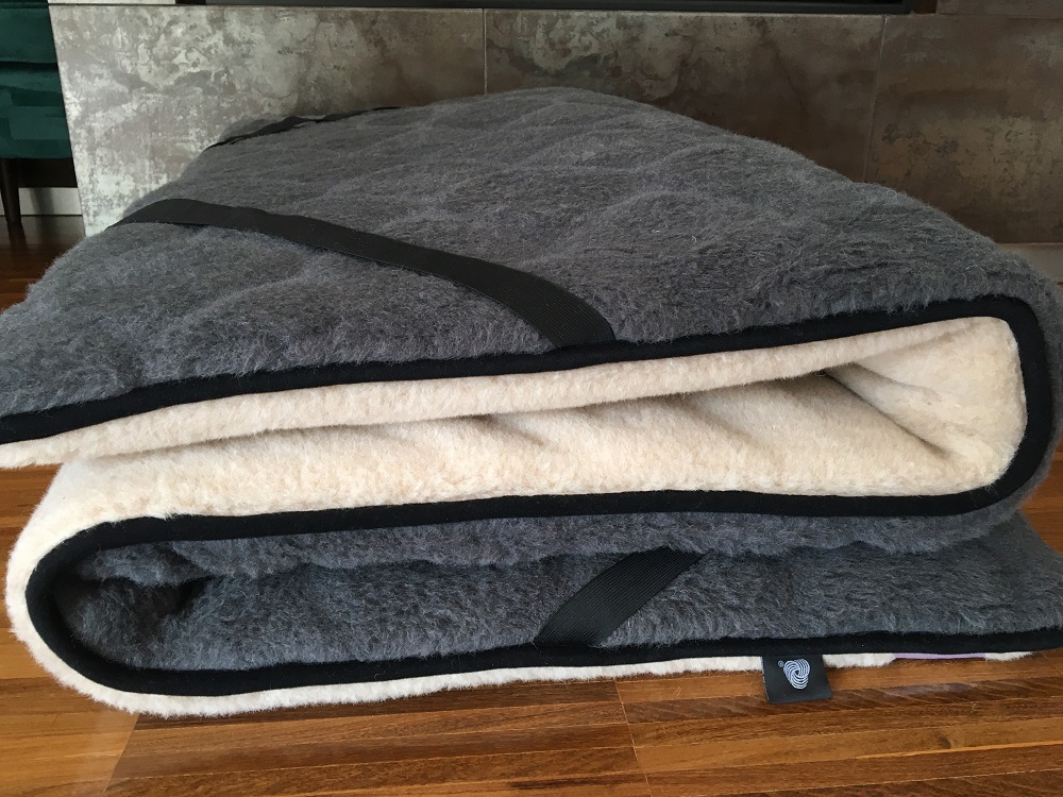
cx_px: 532
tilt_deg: -20.6
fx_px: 891
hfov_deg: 61.7
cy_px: 398
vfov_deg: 48.2
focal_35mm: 29
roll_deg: -0.3
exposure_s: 1/33
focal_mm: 4.15
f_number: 2.2
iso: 80
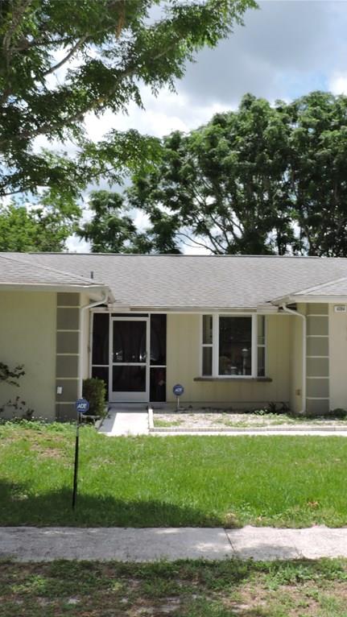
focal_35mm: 51
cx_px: 192
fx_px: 834
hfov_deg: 23.5
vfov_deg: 40.6
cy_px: 308
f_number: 3.3
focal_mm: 6.2
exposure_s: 1/2000
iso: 200
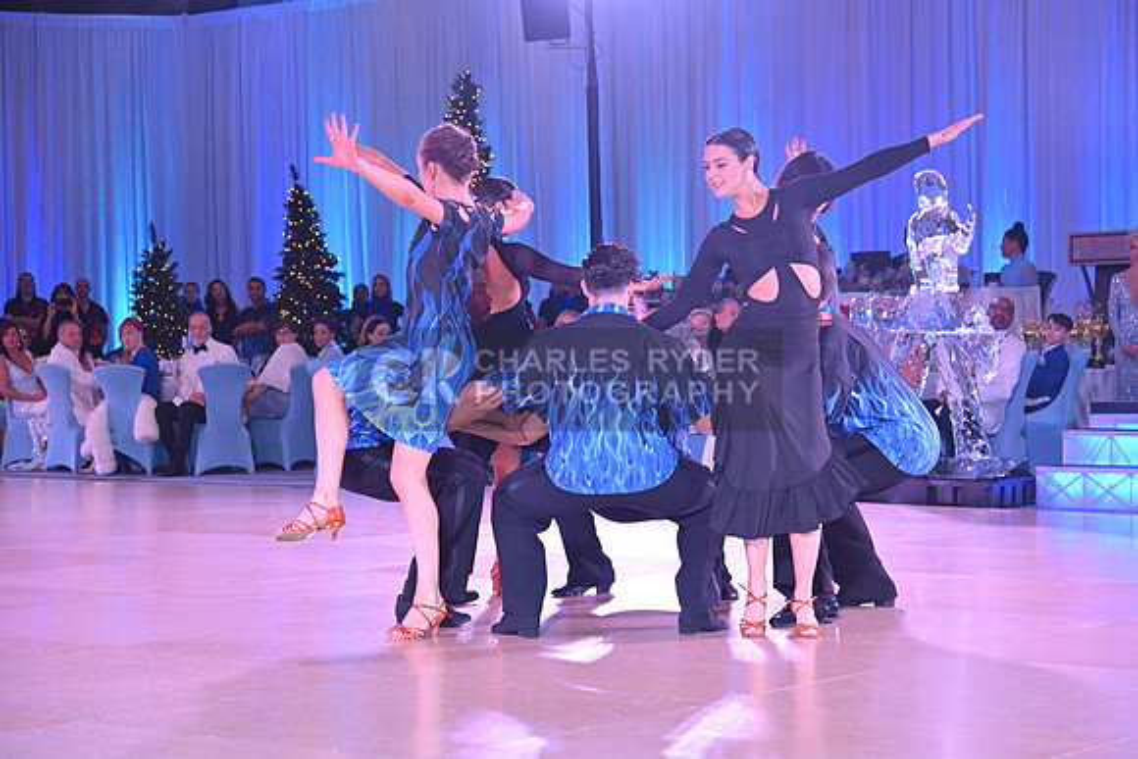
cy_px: 380
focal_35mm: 82
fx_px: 2593
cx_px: 569
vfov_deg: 16.7
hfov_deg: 24.8
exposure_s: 1/400
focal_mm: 82
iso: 4500
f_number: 5
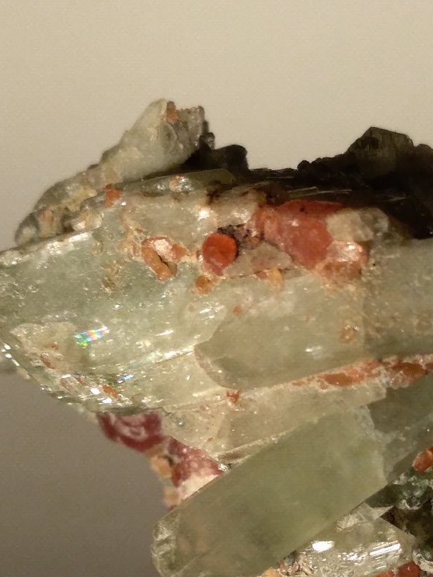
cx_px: 281
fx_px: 884
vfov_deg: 35.6
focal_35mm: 53
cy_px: 411
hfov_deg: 27.4
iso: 236
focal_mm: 3.54
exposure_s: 1/30
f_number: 2
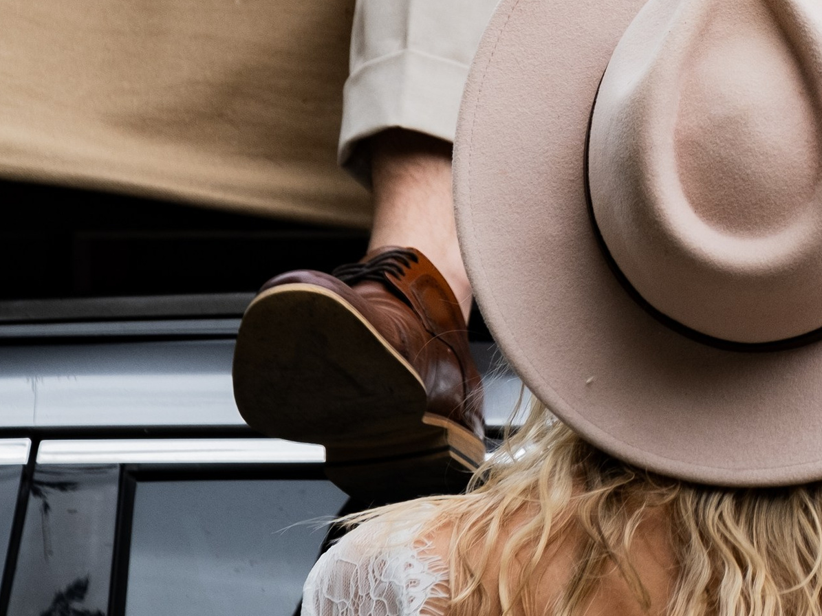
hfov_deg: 3.2
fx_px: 14816
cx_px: 852
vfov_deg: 2.4
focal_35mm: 624
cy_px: -96
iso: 320
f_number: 5
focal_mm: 134.5
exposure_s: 1/160
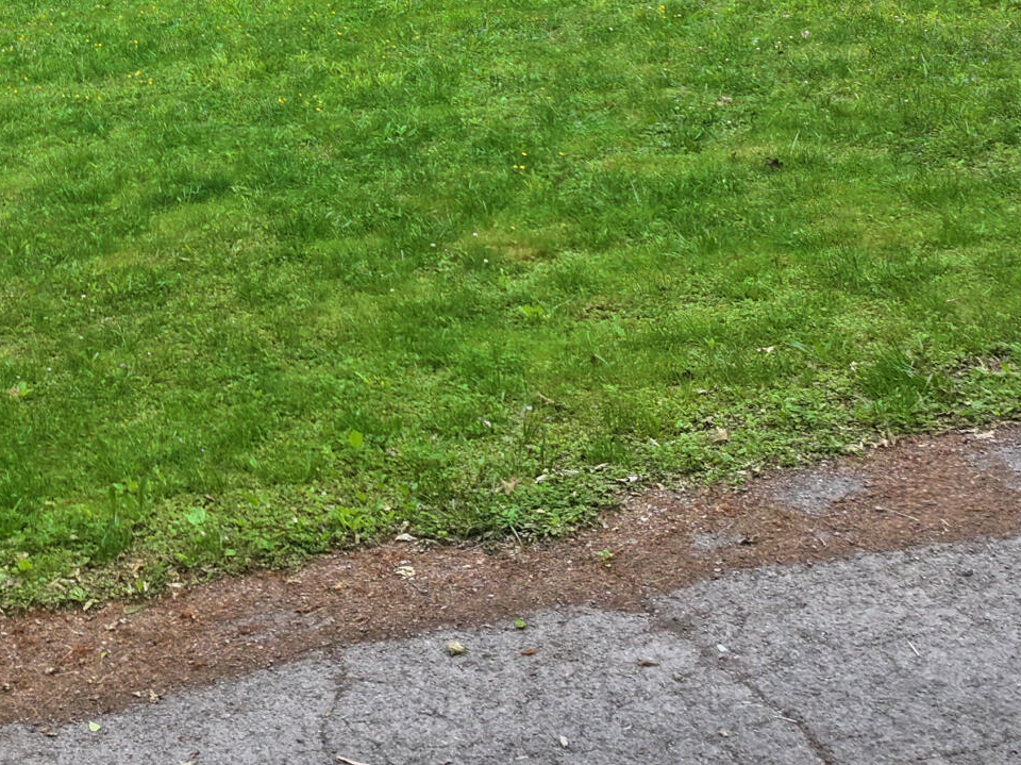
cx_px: -112
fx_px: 2211
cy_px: -268
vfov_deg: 18.1
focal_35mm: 75
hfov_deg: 24.2
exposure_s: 1/120
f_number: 3.2
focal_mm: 12.3
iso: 100
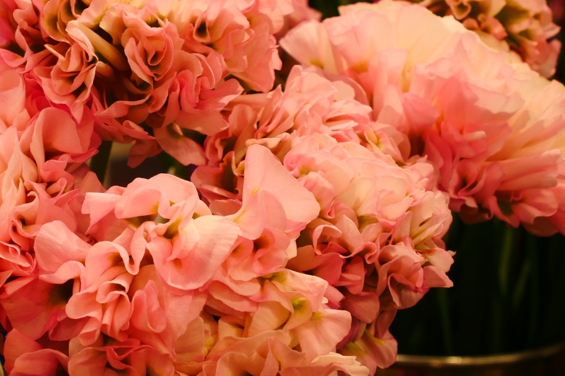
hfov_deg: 19.0
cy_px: 146
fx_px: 1679
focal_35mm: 107
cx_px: 179
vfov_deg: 12.8
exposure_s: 1/80
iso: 400
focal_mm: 37
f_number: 8
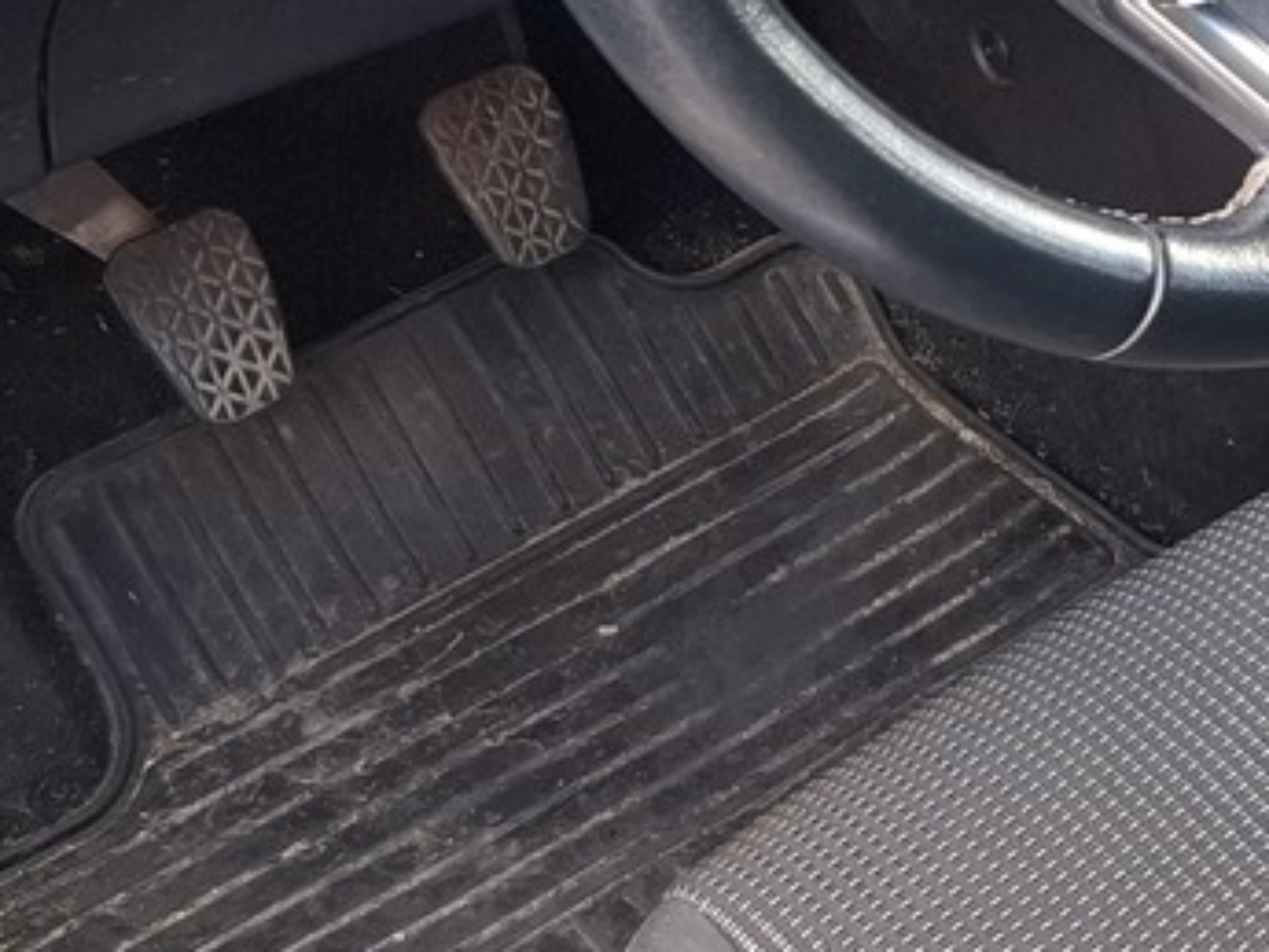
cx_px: 1475
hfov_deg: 19.4
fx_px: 3521
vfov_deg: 15.2
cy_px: 26
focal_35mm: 96
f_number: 1.8
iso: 100
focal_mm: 5.54
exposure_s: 1/100
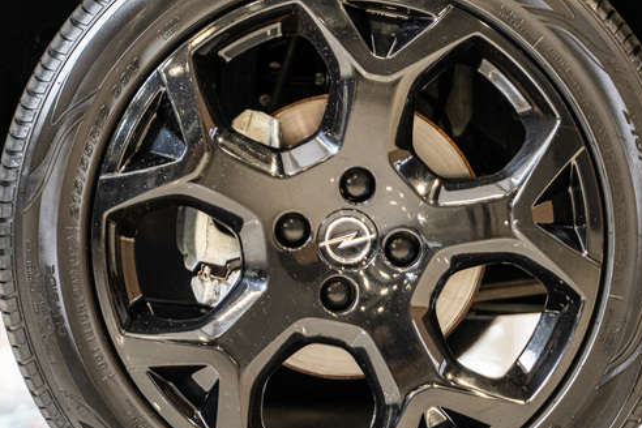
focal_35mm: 156
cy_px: 235
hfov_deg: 13.2
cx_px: 365
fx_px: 2782
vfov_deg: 8.8
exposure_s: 1/160
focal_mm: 75
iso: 640
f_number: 2.8
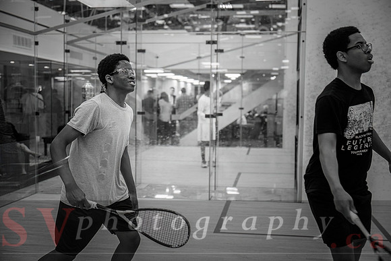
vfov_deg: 29.3
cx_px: 196
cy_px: 130
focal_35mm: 46
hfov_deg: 42.7
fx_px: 500
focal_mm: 46
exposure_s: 1/320
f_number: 2.8
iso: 1600
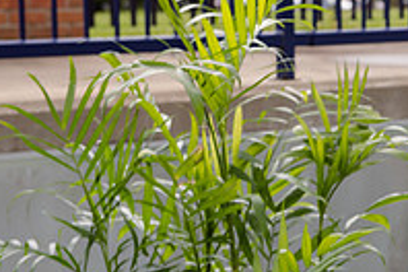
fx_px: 1927
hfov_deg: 11.7
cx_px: 571
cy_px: 252
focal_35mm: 170
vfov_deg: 8.0
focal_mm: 58
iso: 250
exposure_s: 1/200
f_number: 5.6
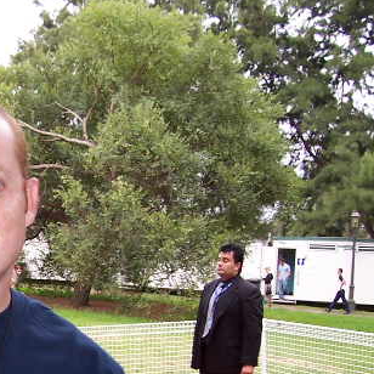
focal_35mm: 78
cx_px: -15
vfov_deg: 21.7
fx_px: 953
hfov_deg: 21.3
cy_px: 341
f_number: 2.7
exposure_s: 1/60
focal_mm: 5.6
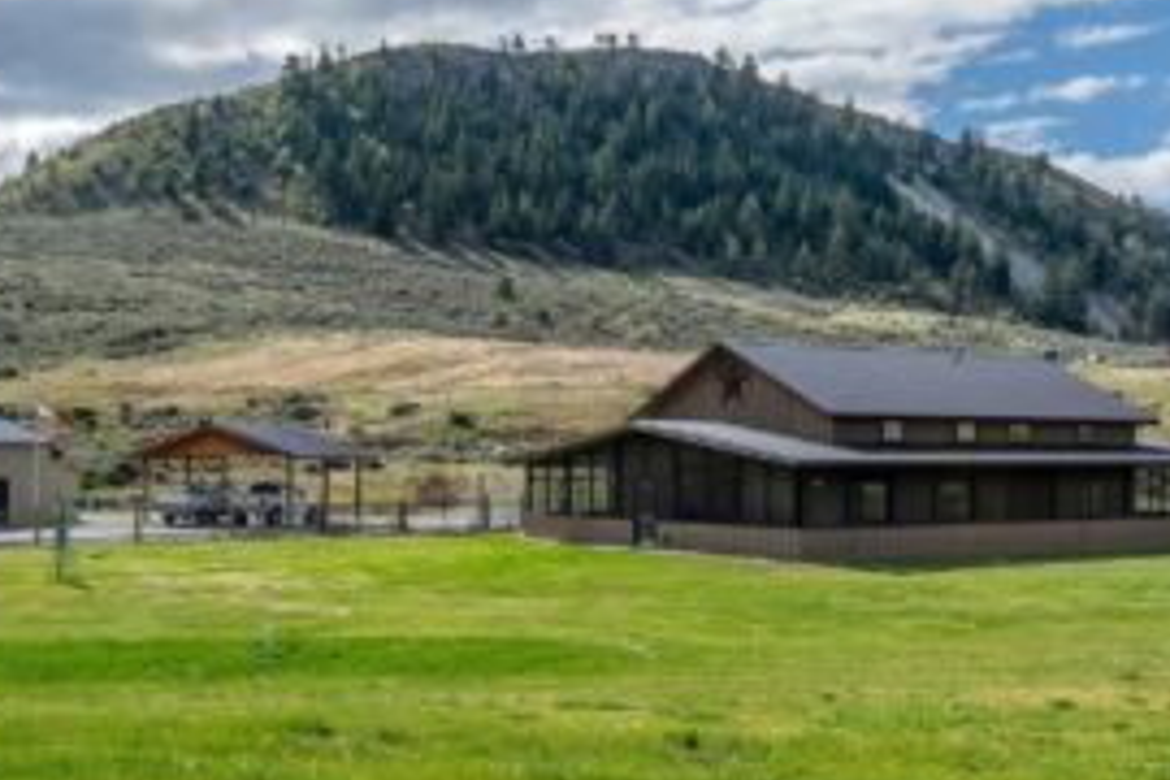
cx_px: 455
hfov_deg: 42.4
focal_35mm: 46
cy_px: 440
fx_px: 1500
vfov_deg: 29.1
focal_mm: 31.1
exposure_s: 1/5000
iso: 100
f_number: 5.6
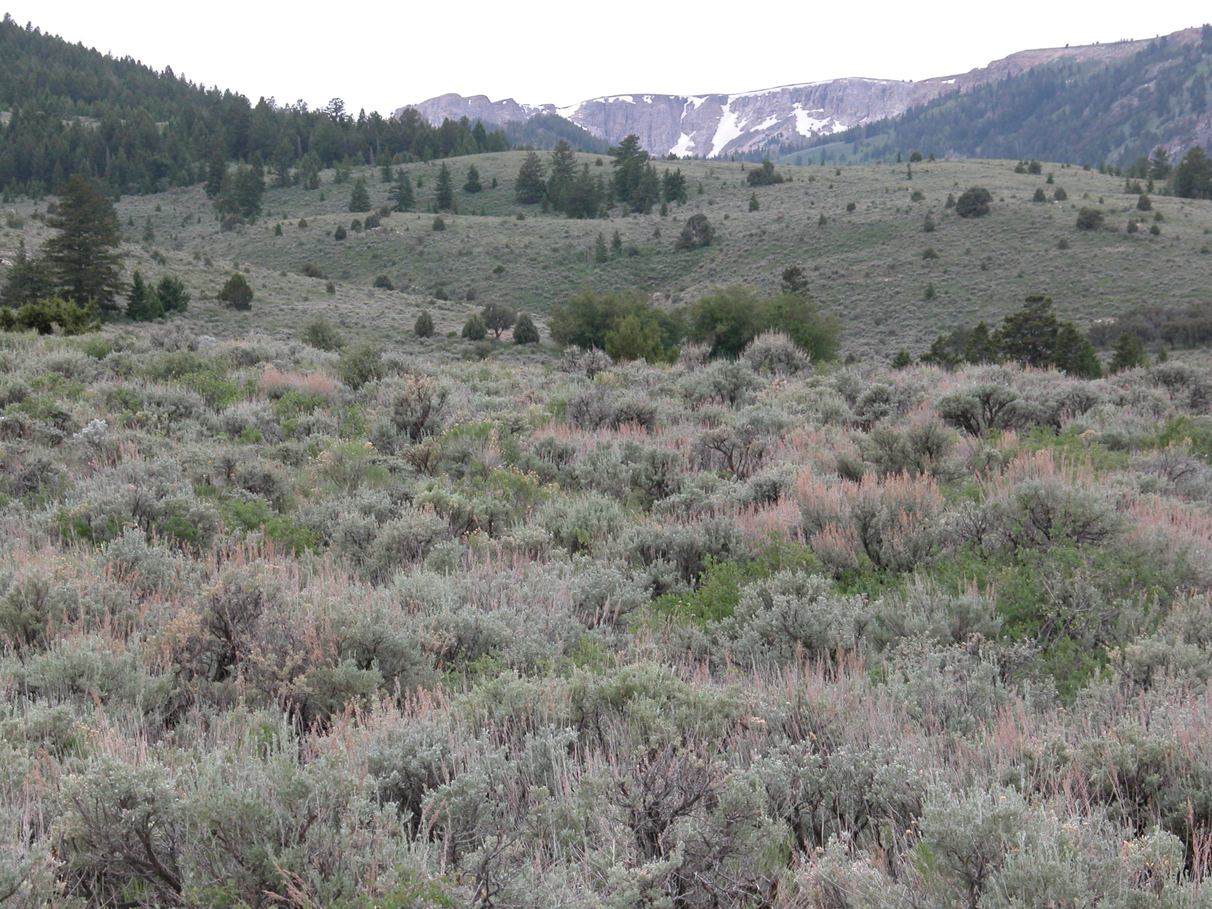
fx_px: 4061
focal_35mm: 116
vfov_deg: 12.8
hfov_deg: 17.0
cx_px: 606
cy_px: 454
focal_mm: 29.5
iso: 100
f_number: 4.7
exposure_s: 1/282
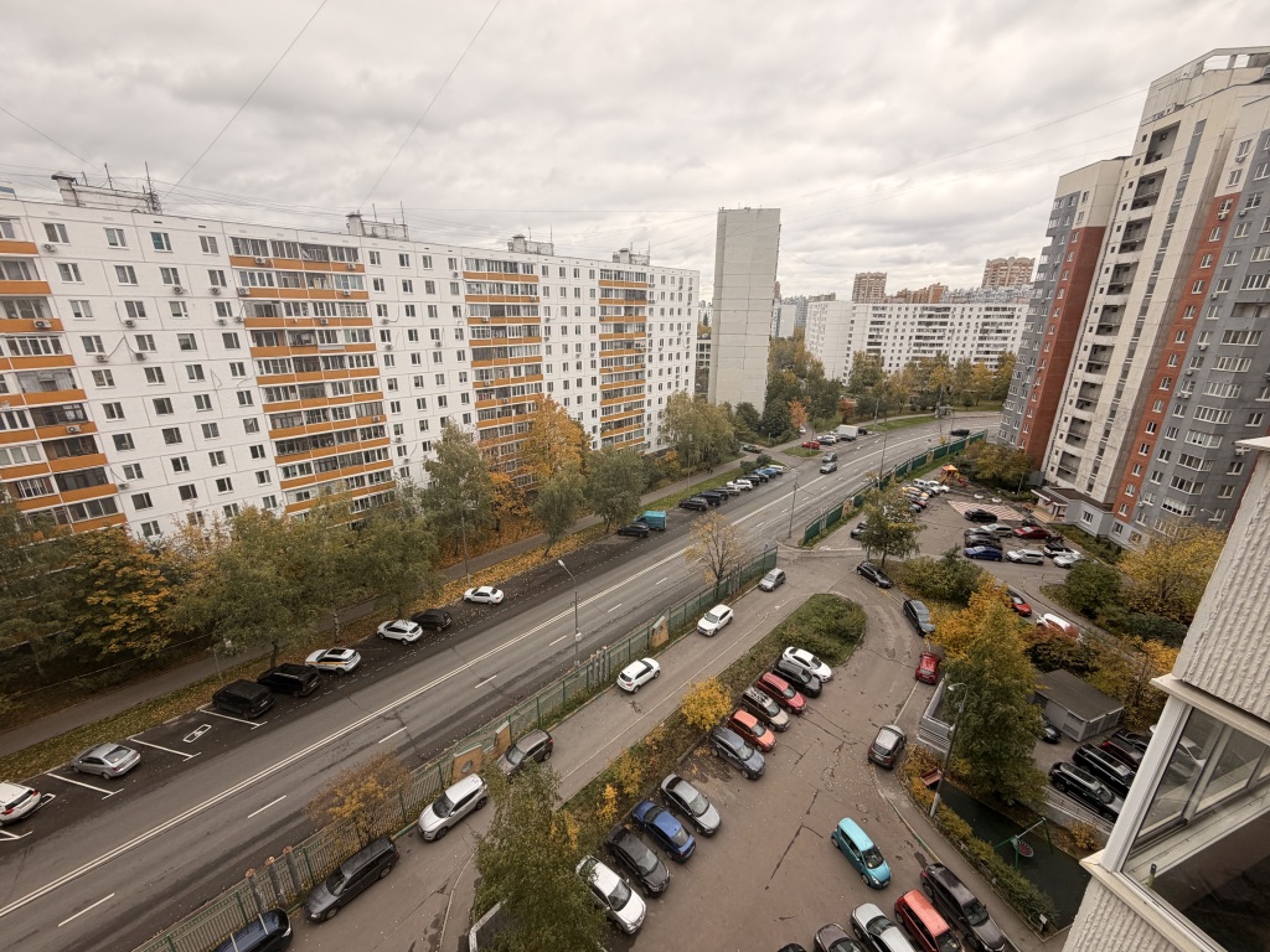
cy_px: 476
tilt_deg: -18.3
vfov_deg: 85.7
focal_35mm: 14
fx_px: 514
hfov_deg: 102.1
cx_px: 635
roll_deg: -0.4
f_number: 2.2
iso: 50
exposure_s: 1/351
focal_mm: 2.22
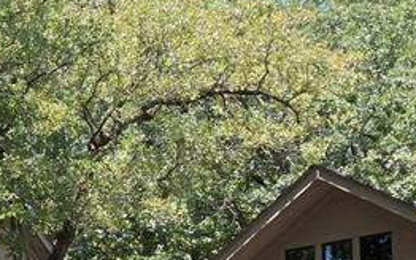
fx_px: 1316
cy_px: 293
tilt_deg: +14.3
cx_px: -95
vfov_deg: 11.1
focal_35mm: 116
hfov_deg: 17.1
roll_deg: -2.4
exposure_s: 1/253
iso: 20
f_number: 1.8
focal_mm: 3.99
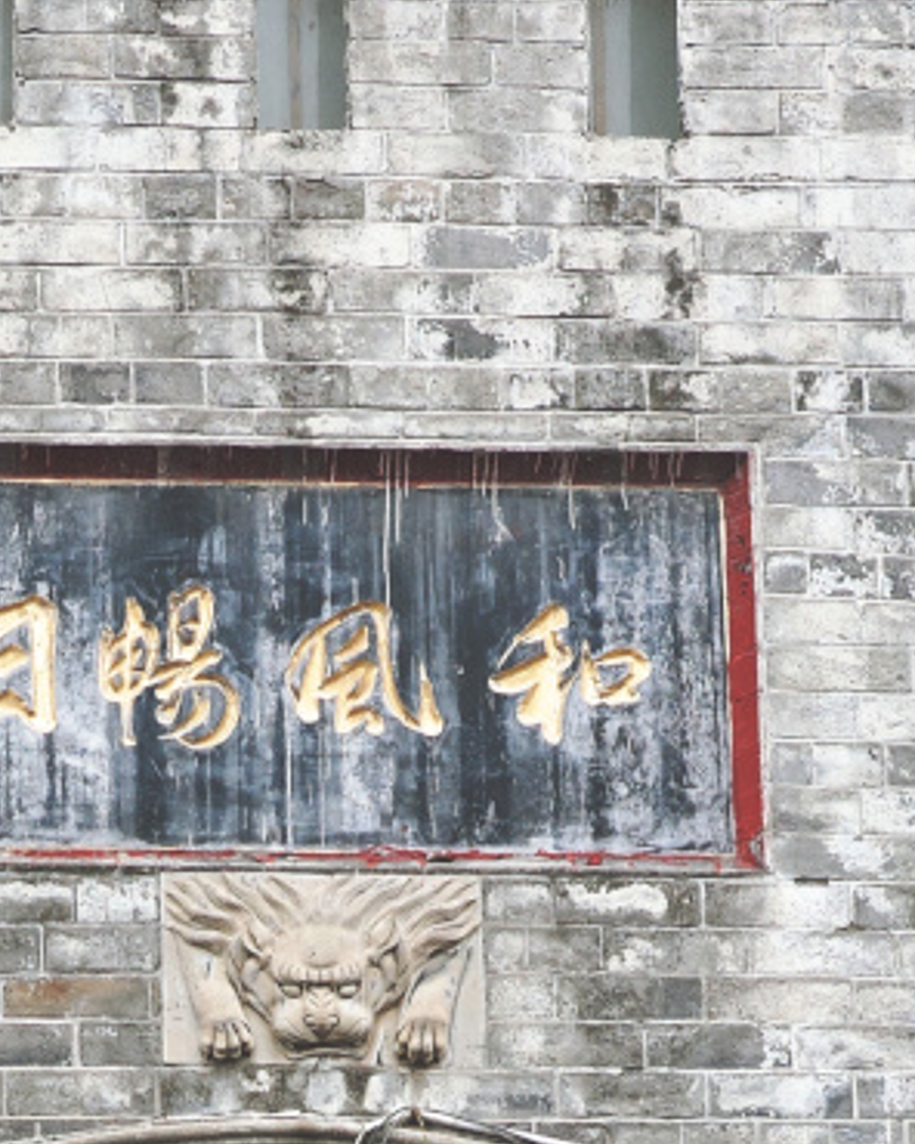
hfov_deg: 7.9
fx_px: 6601
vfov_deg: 9.4
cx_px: 164
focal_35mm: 195
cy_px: 2174
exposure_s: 1/160
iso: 200
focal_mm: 26
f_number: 3.5
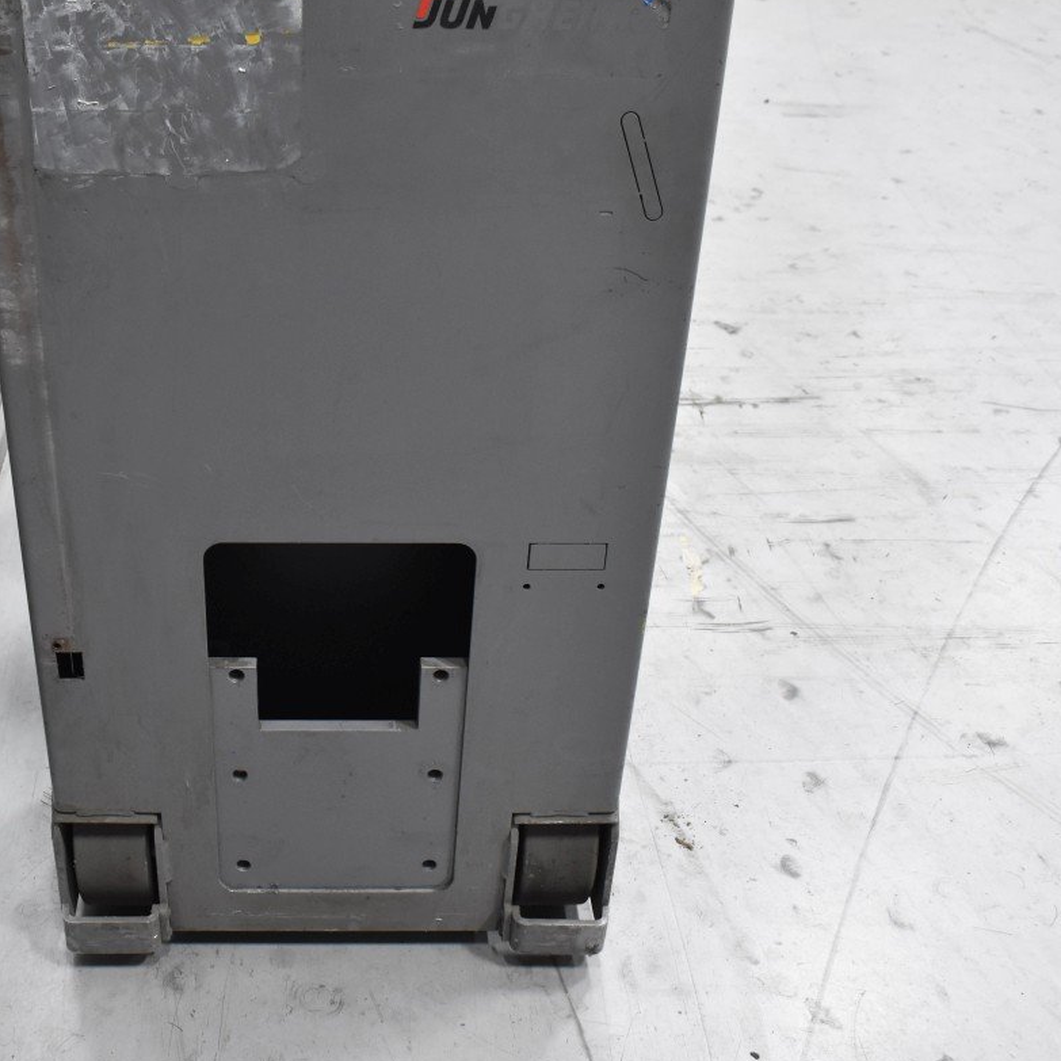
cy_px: 526
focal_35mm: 43
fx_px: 1491
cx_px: 335
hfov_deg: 38.6
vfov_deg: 39.2
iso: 1600
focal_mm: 22
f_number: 5
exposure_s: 1/30
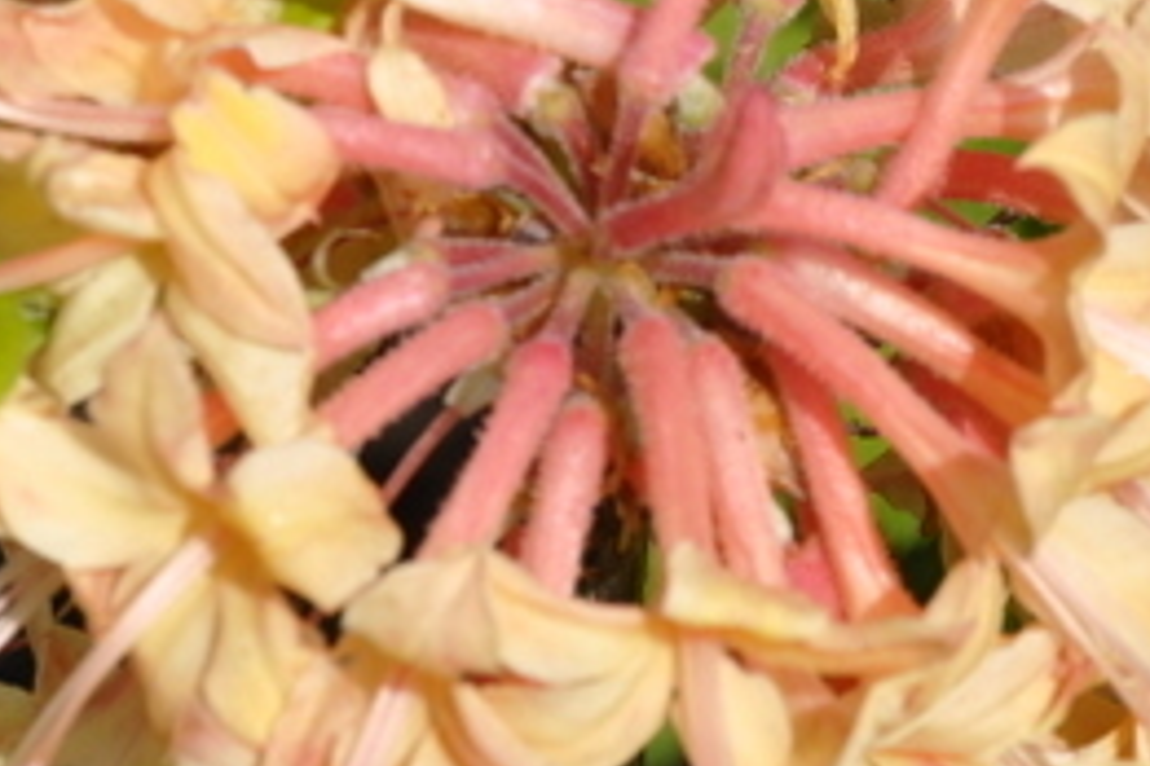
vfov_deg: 2.8
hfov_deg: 4.3
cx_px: 811
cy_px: 269
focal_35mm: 483
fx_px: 15413
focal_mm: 105
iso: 200
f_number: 10
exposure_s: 1/400
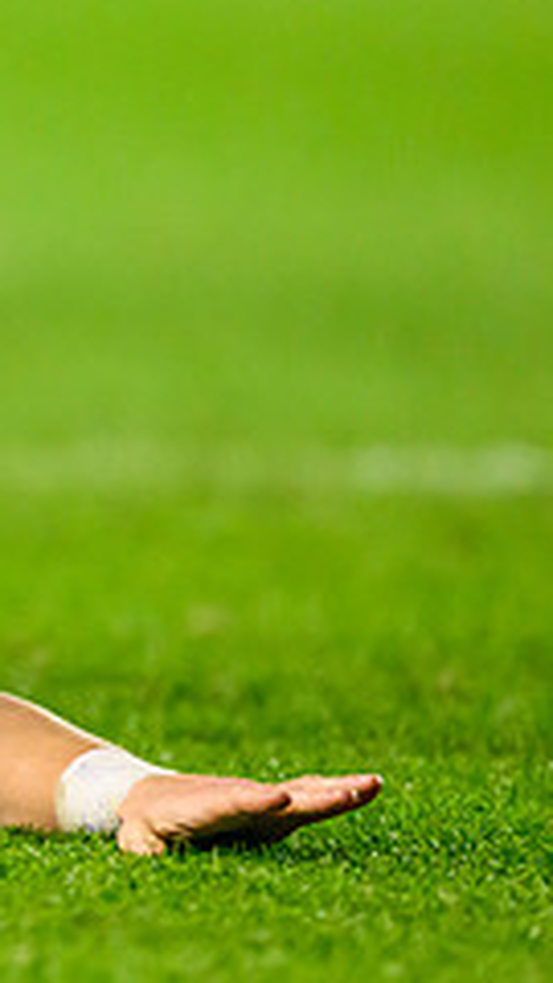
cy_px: 403
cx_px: -553
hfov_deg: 1.2
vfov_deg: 2.1
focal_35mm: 1012
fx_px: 26381
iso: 8000
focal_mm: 400
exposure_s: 1/1600
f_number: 2.8
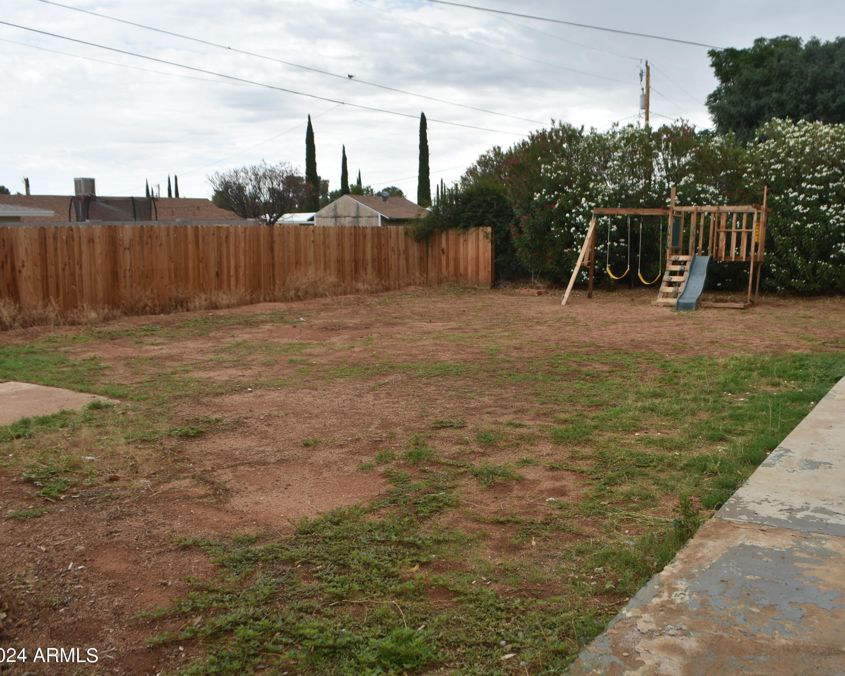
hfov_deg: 56.8
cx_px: 499
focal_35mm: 31
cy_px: 342
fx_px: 775
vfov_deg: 47.1
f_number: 8
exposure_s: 1/250
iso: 100
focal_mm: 18
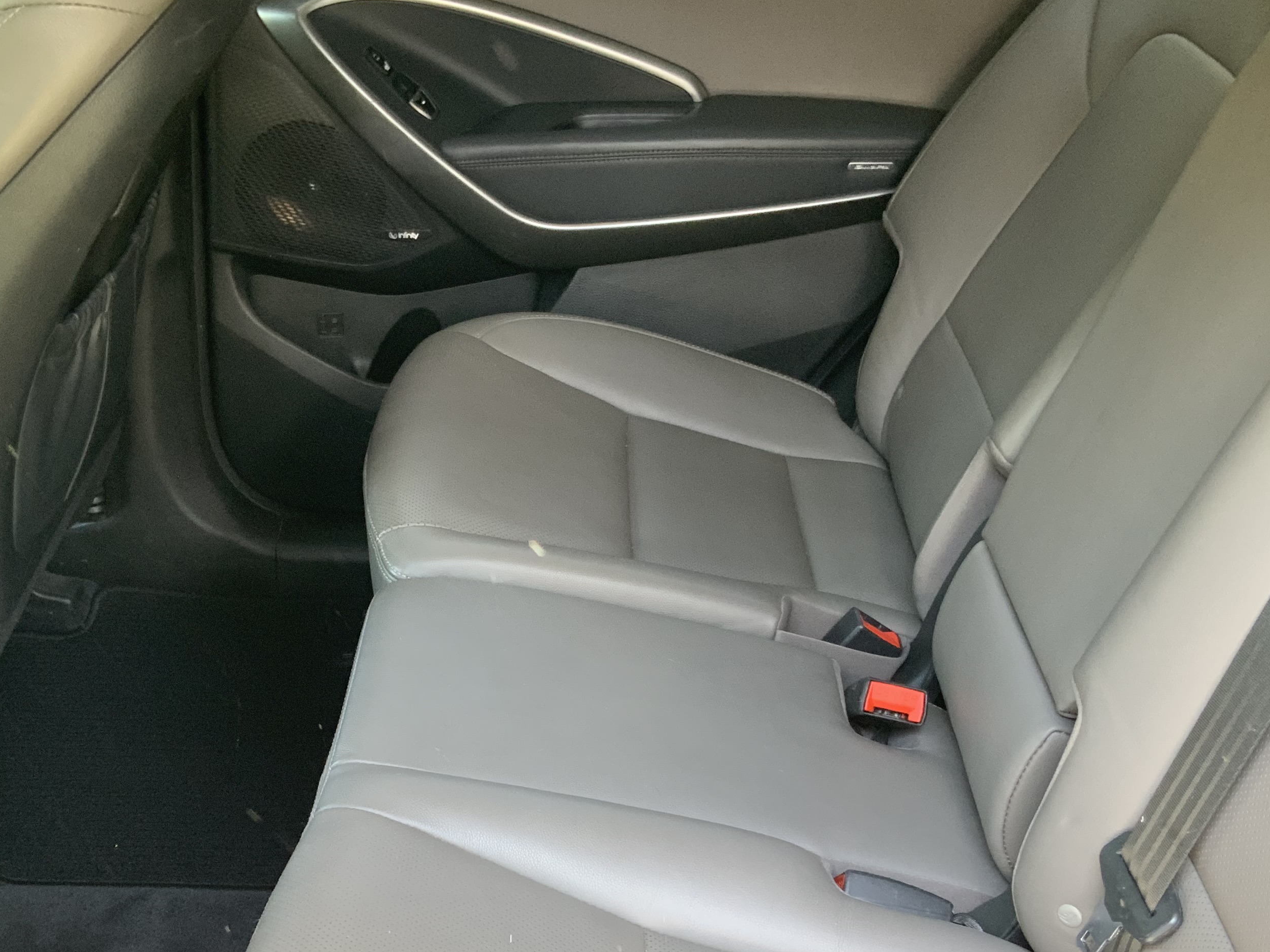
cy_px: 671
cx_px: 545
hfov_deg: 40.3
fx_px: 1724
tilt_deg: -31.4
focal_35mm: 47
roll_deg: -3.1
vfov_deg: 30.5
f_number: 1.8
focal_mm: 3
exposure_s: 1/60
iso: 64
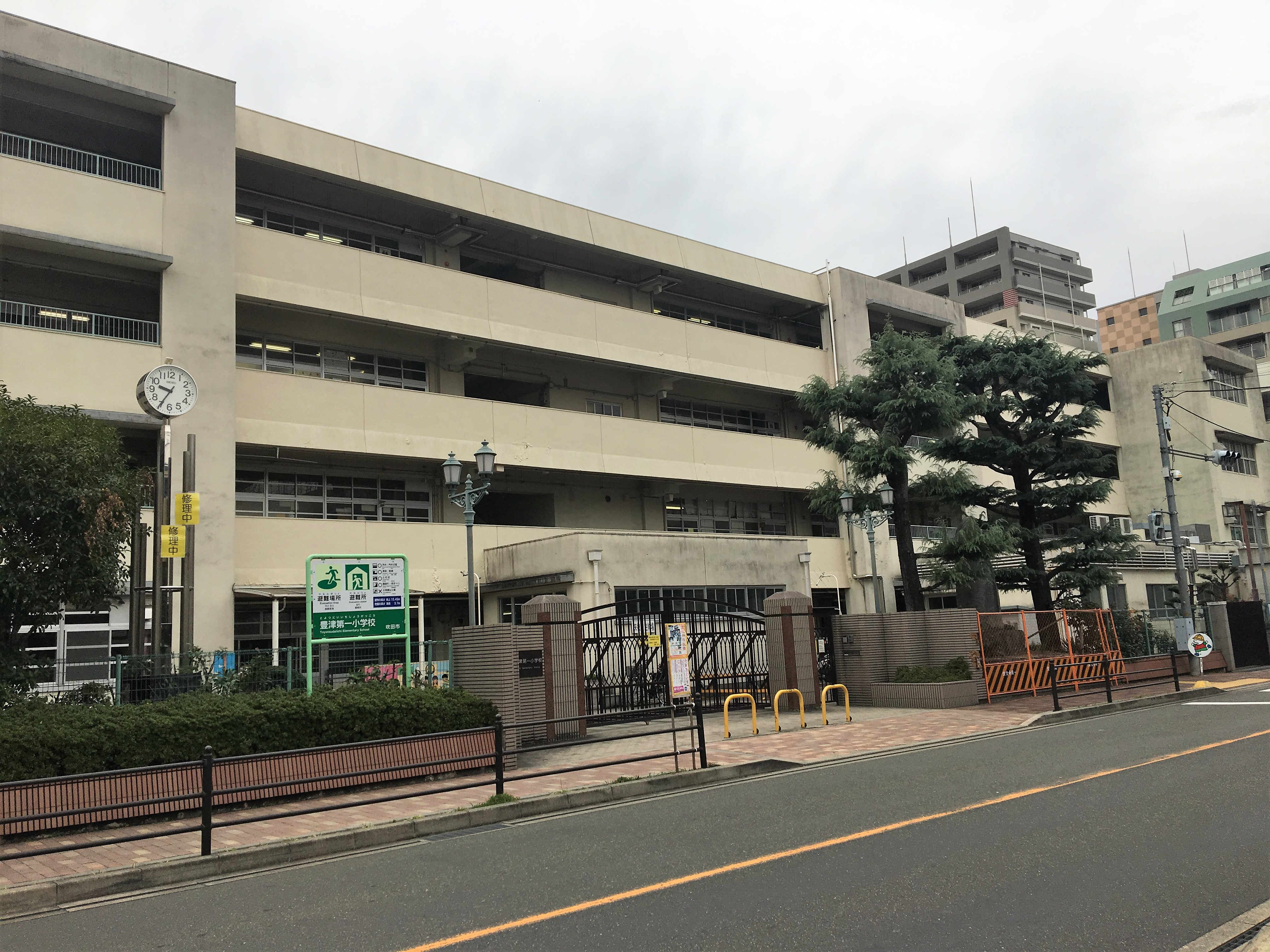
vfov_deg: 48.2
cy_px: 476
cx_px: 635
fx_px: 1064
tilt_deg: +10.9
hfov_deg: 61.7
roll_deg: +3.3
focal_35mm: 29
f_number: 2.2
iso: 25
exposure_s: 1/1261
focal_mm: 4.15
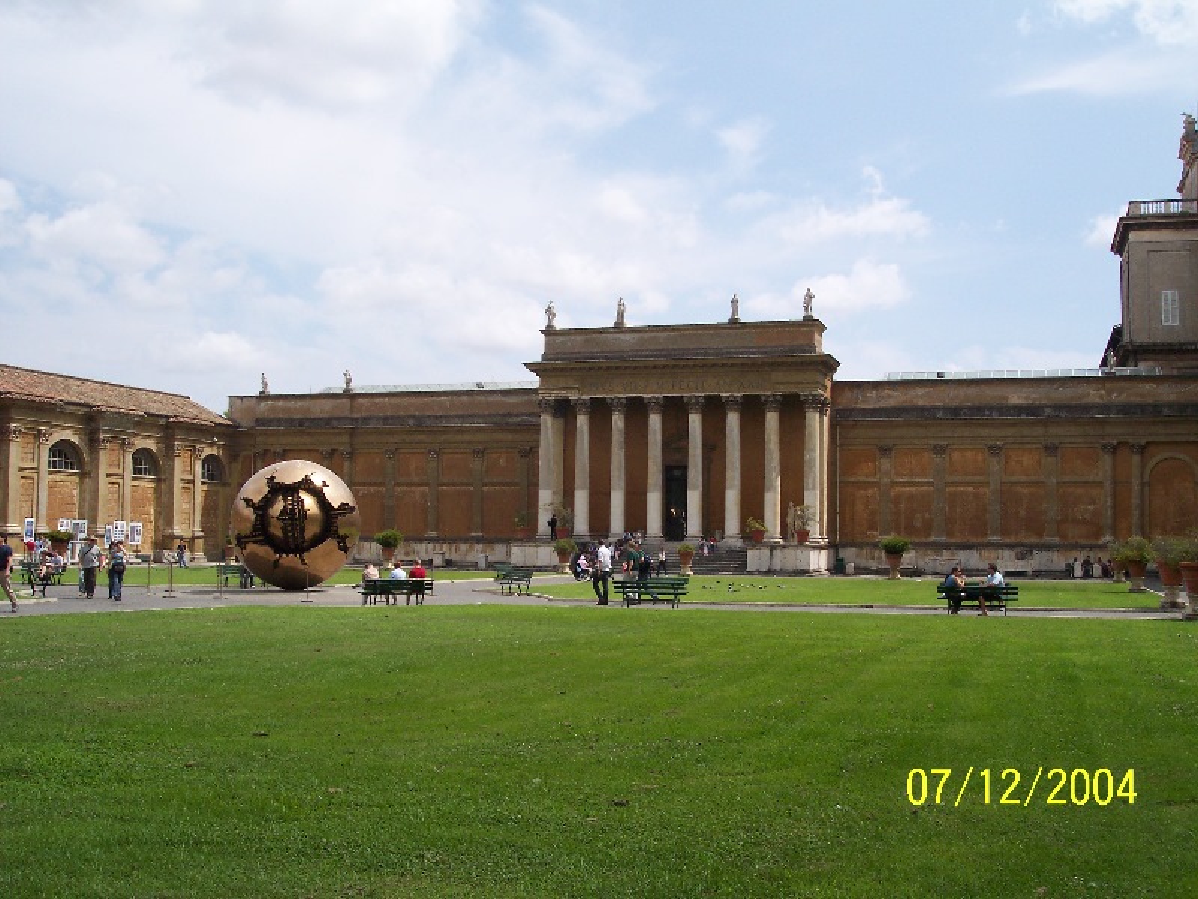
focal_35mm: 38
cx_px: 599
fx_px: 1315
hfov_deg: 49.0
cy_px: 450
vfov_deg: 37.7
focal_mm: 8
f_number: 4.8
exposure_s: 1/1000
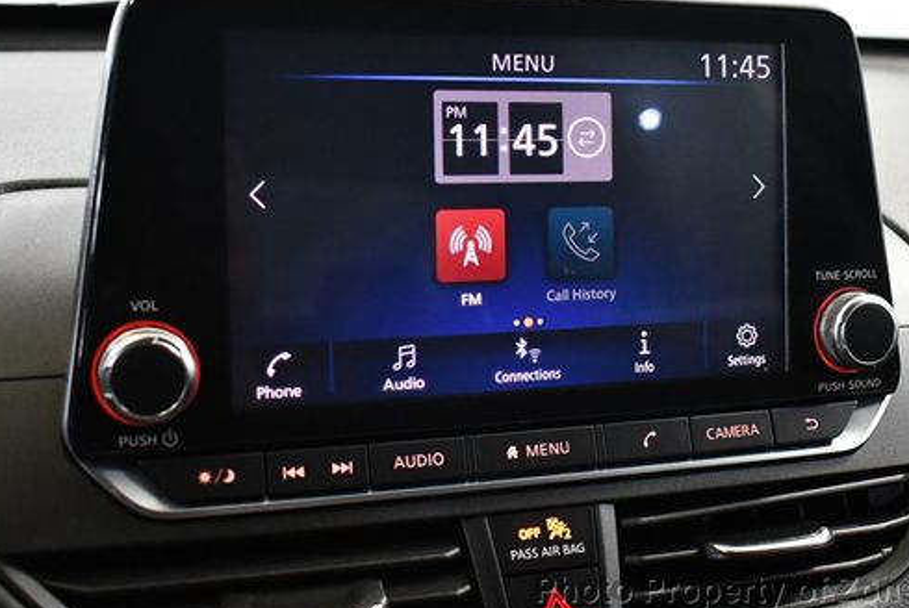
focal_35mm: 47
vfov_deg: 28.6
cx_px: 512
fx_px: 1188
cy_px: 228
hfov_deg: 41.8
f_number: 3.5
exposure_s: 1/80
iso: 3200
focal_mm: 18
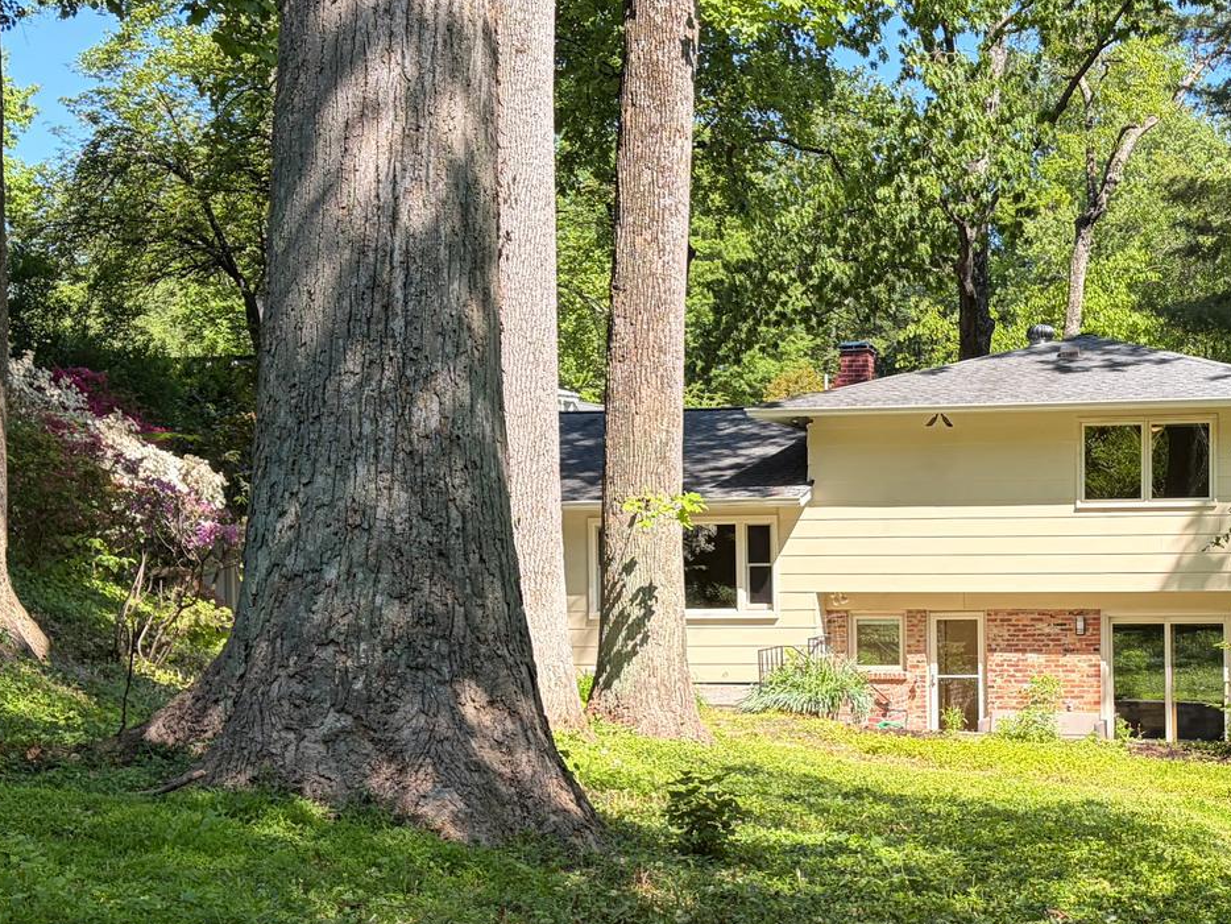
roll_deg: +0.9
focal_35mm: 57
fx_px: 2028
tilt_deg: -0.1
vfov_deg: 25.6
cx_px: 932
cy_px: 602
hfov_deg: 33.1
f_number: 1.6
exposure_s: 1/933
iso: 64
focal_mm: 5.96
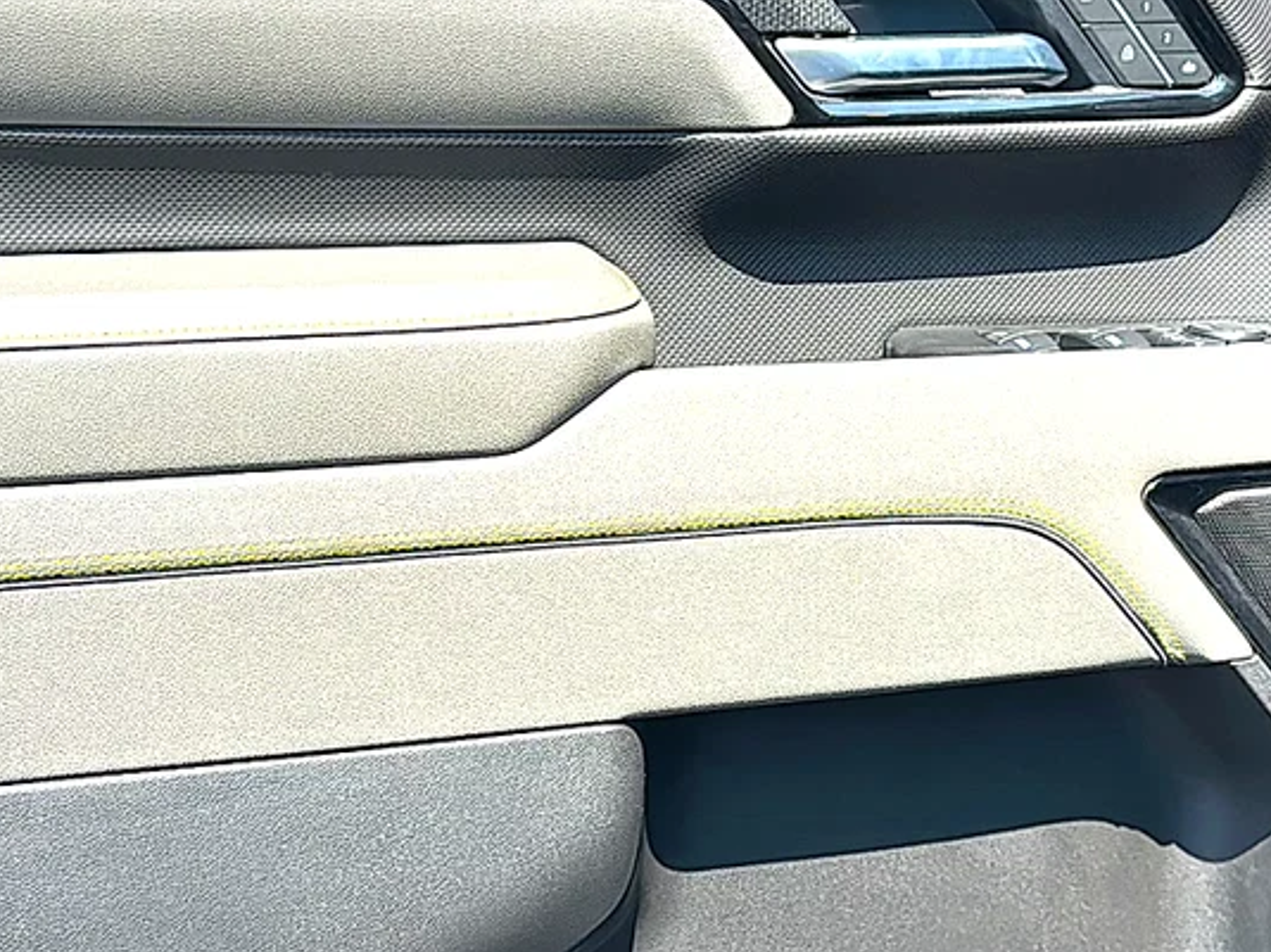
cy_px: 429
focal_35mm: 55
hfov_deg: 34.9
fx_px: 2019
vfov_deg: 26.5
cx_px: 736
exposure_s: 1/1361
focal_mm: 6.86
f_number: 1.78
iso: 80
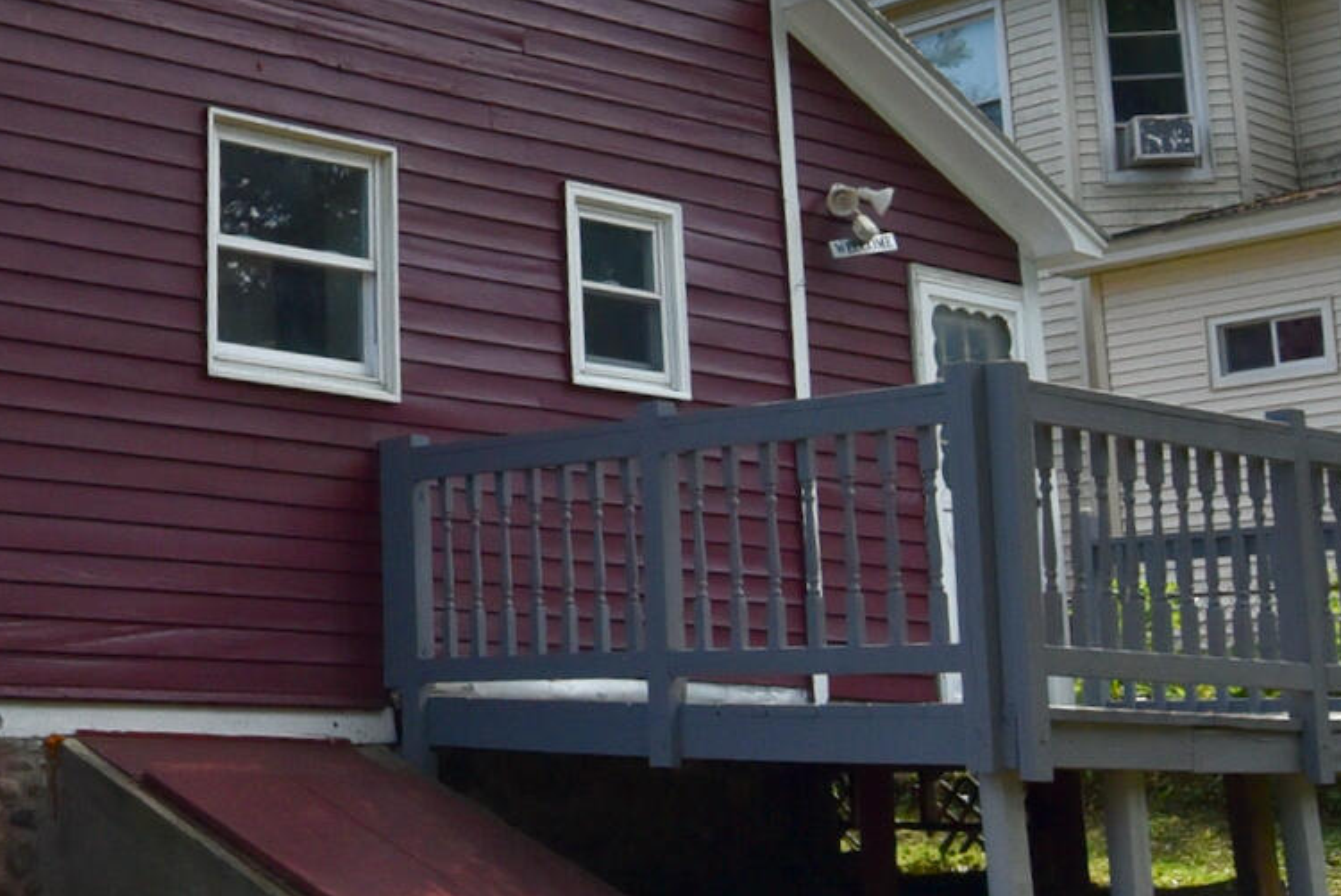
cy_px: 271
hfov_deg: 32.2
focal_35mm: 56
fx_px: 2087
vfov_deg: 24.1
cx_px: -57
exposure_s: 1/640
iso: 800
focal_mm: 14
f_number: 13
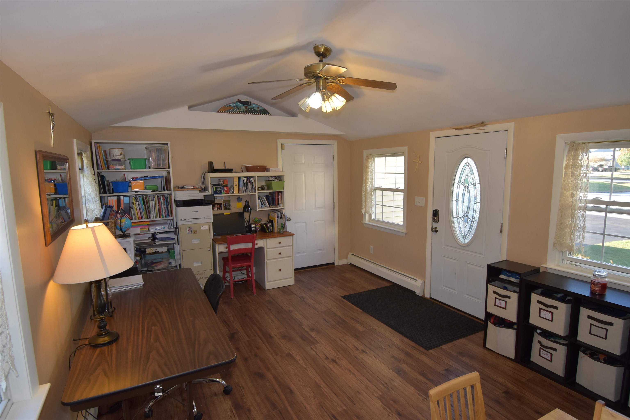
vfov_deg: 63.2
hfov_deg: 85.4
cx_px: 315
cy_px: 210
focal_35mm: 20
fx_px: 341
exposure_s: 1/100
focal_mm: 13
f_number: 4.8
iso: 400
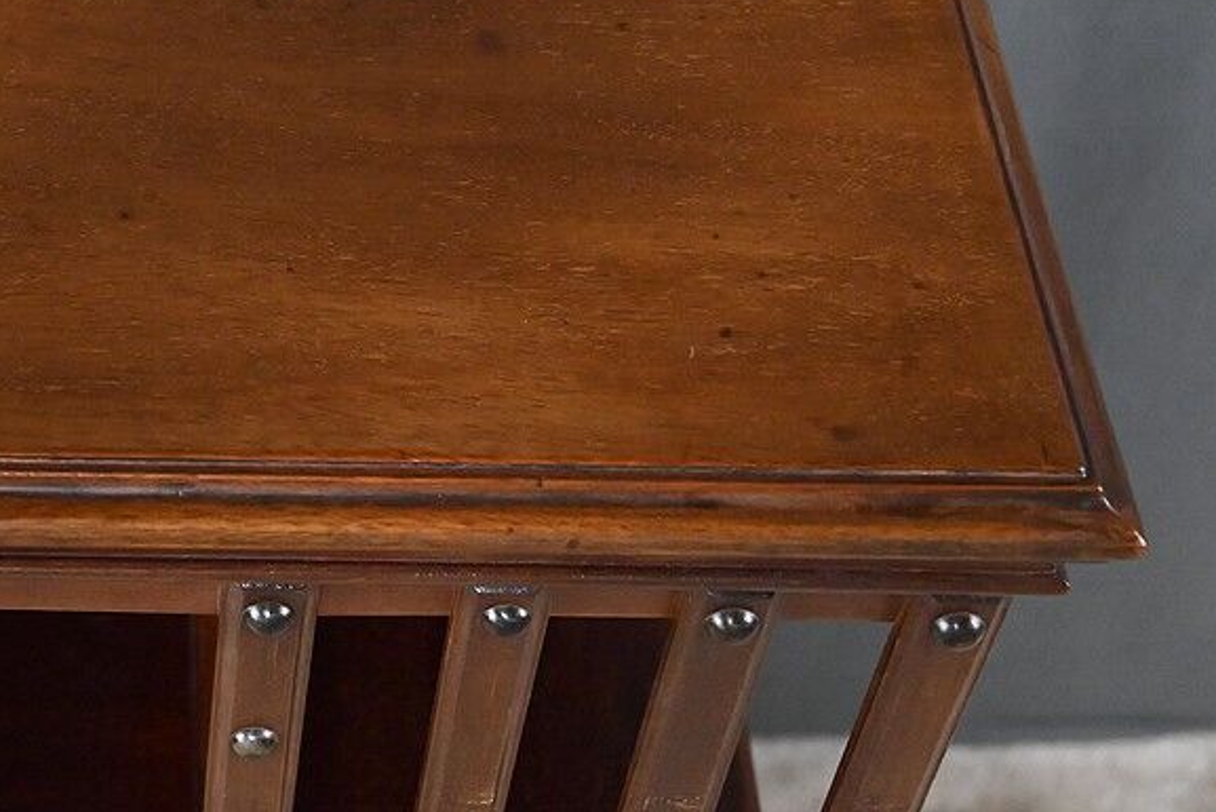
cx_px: -24
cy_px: 38
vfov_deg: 17.0
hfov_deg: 24.4
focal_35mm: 79
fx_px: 2669
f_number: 5.3
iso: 5000
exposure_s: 1/100
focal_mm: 38
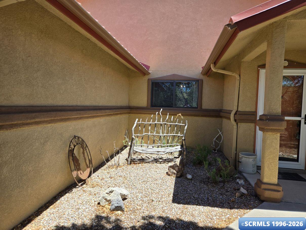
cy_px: 115
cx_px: 153
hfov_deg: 73.9
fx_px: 203
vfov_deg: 58.9
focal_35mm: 23
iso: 80
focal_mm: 5.4
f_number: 1.8
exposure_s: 1/2082
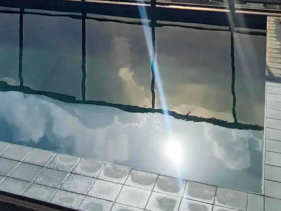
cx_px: 97
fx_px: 439
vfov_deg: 21.6
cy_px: -123
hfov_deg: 35.2
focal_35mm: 54
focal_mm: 1.65
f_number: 2.2
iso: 50
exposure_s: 1/9821
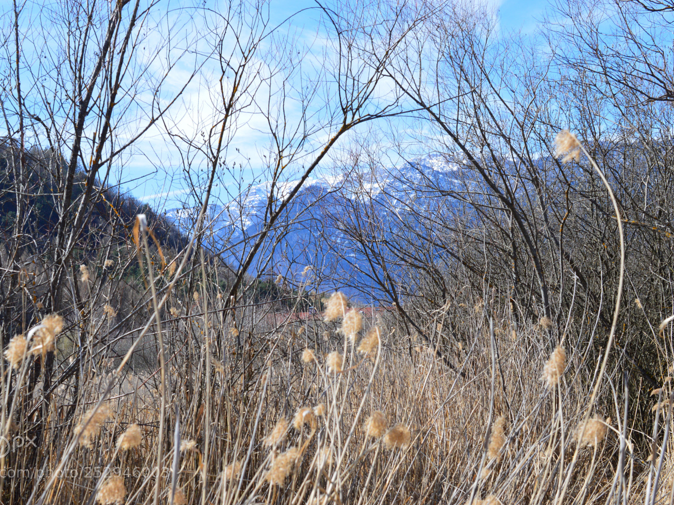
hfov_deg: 29.4
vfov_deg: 22.3
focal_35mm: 66
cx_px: 303
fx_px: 1285
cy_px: 254
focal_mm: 40
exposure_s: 1/500
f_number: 11
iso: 400
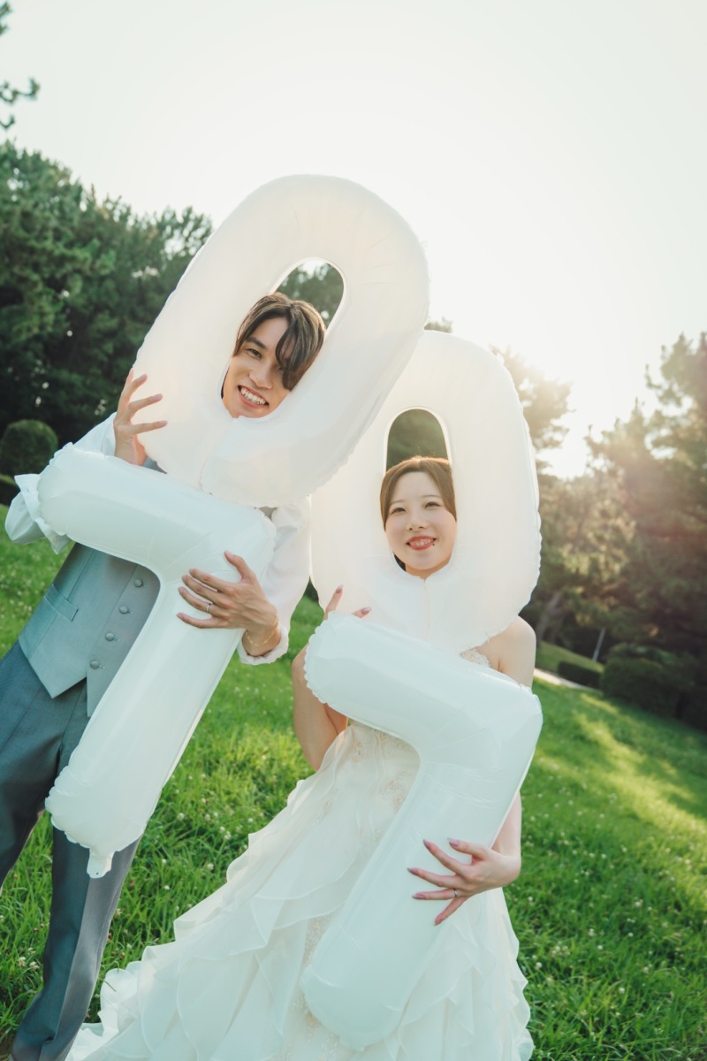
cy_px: 530
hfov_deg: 43.6
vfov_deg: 61.9
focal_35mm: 30
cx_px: 354
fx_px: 884
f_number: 3.2
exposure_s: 1/2000
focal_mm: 30
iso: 640
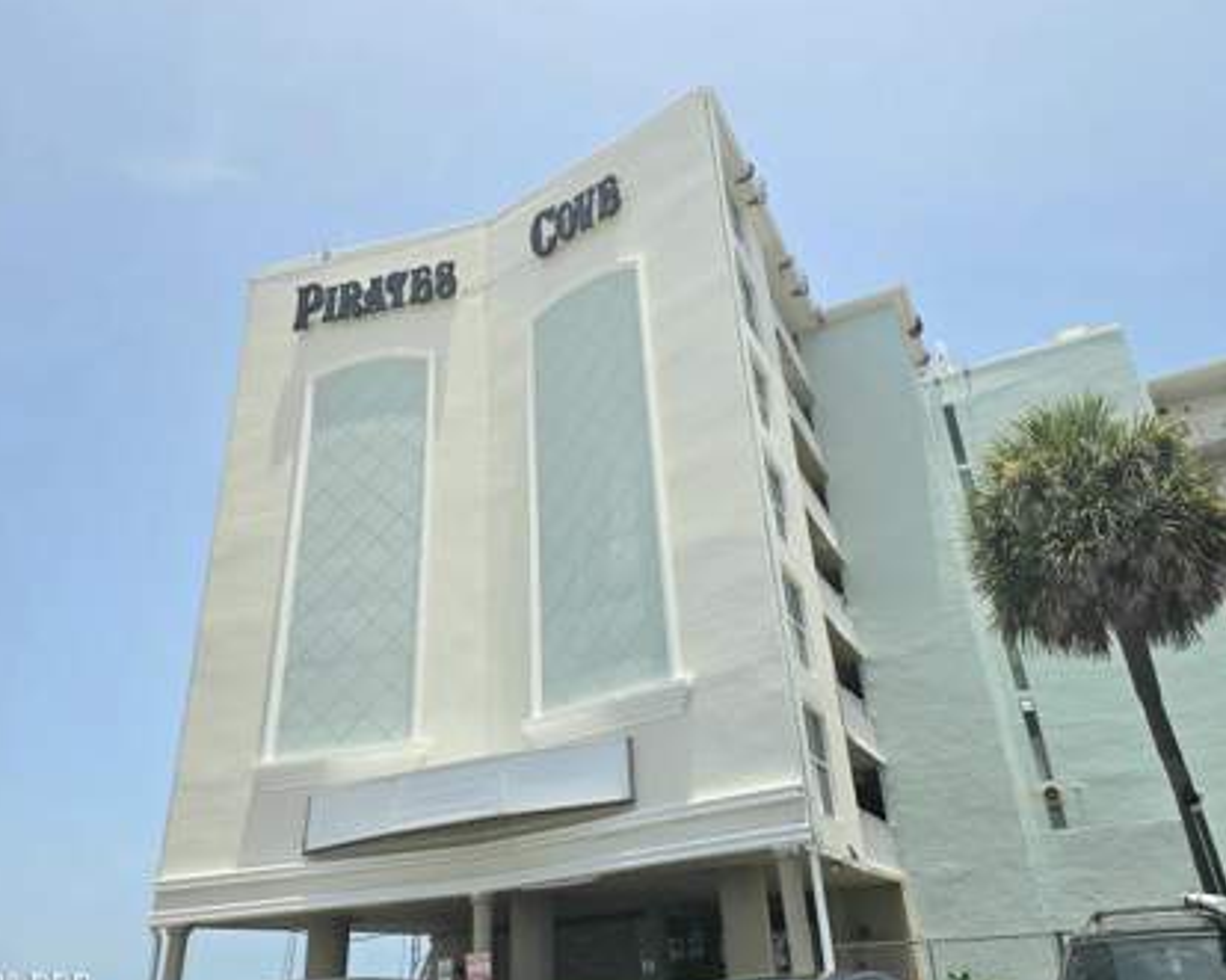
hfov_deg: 66.0
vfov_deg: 54.9
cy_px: 499
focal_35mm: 26
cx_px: 640
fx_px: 943
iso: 10
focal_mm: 6.3
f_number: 1.7
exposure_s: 1/1111
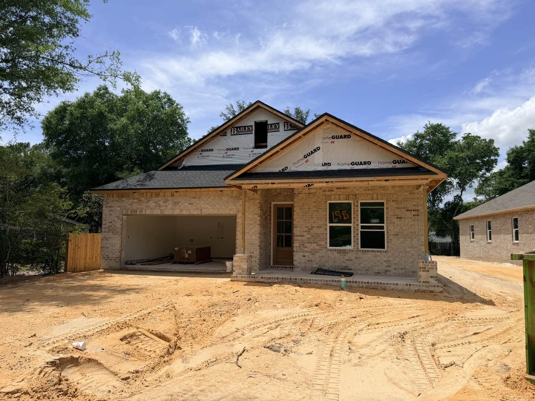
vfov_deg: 56.8
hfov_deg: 71.6
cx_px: 268
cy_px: 200
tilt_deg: +5.5
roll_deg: -0.5
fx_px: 371
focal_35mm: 24
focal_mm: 6.76
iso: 80
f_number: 1.78
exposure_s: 1/7353
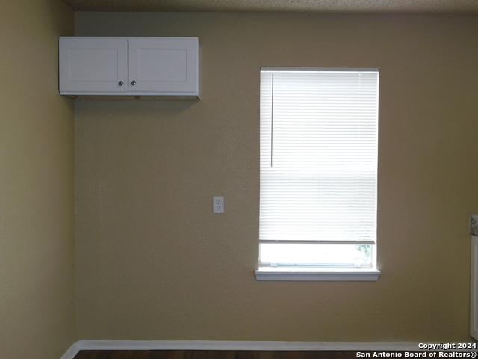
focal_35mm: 36
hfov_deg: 51.4
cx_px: 239
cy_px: 180
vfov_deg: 39.7
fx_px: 497
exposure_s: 1/50
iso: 125
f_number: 3.5
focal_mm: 6.3
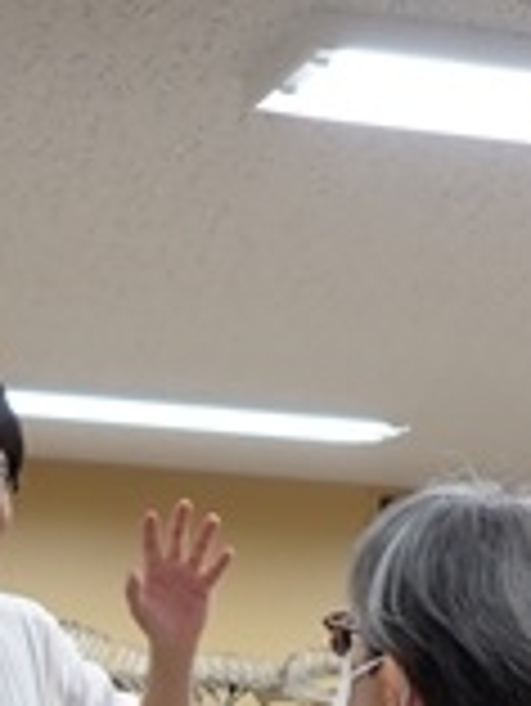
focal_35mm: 89
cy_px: 1025
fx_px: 1818
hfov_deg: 16.2
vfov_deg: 19.5
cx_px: -40
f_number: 2
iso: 100
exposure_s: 1/100
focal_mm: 4.5
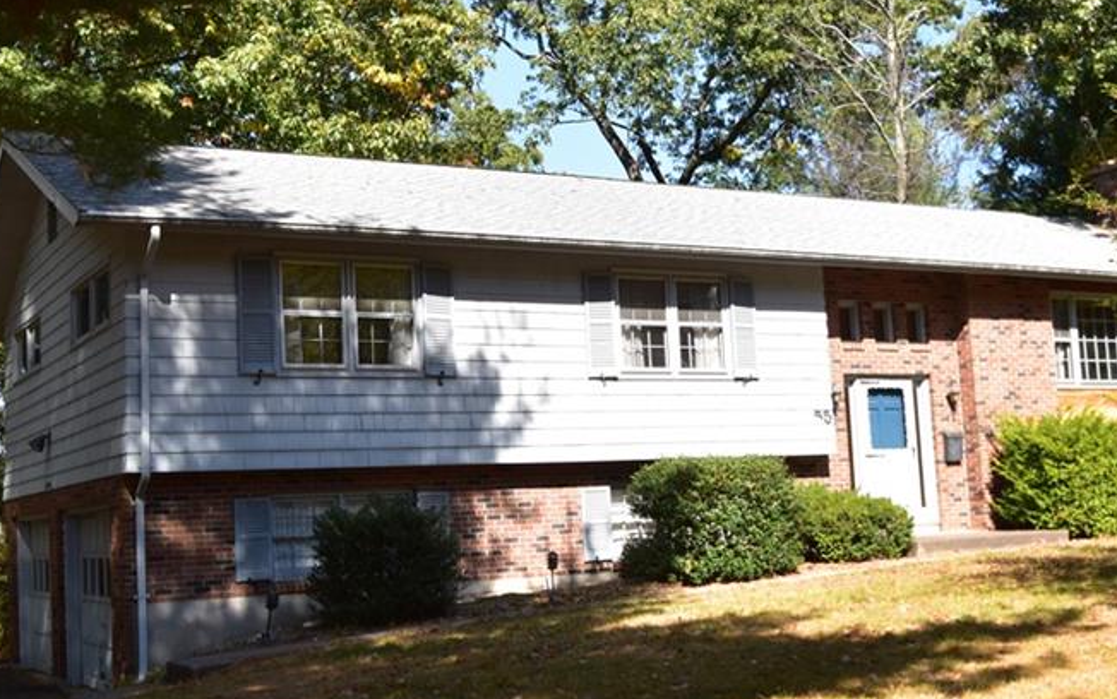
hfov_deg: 41.7
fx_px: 1462
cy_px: 365
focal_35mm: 48
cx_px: 632
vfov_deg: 26.9
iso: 400
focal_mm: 20
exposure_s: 1/320
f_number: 10
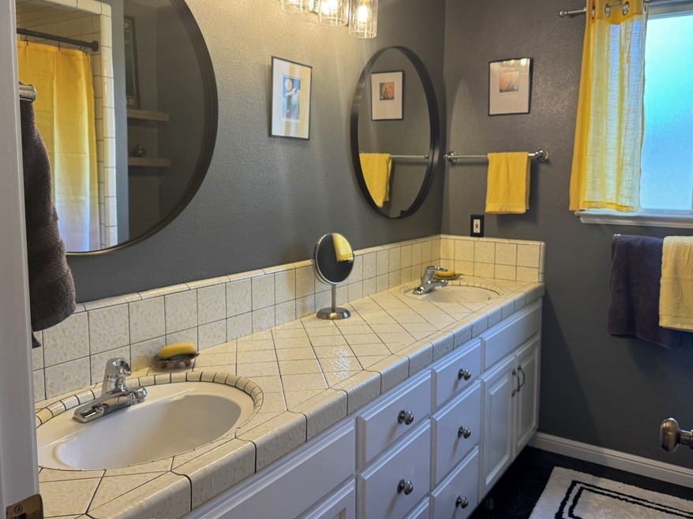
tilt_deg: -6.4
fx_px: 560
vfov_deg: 49.7
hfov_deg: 63.4
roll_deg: -0.5
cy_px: 234
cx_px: 366
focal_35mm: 28
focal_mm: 6.76
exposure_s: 1/120
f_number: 1.78
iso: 100
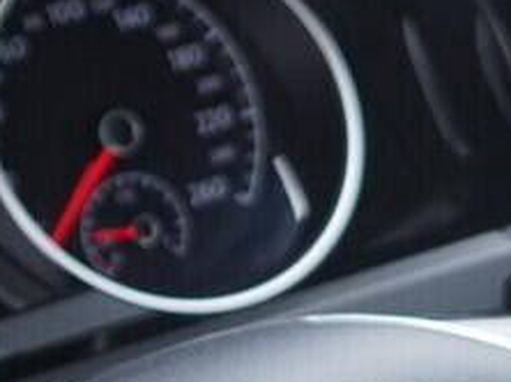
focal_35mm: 225
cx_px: 433
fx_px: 3318
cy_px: 598
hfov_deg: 8.8
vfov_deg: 6.5
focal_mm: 24
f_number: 2.8
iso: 320
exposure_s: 1/40
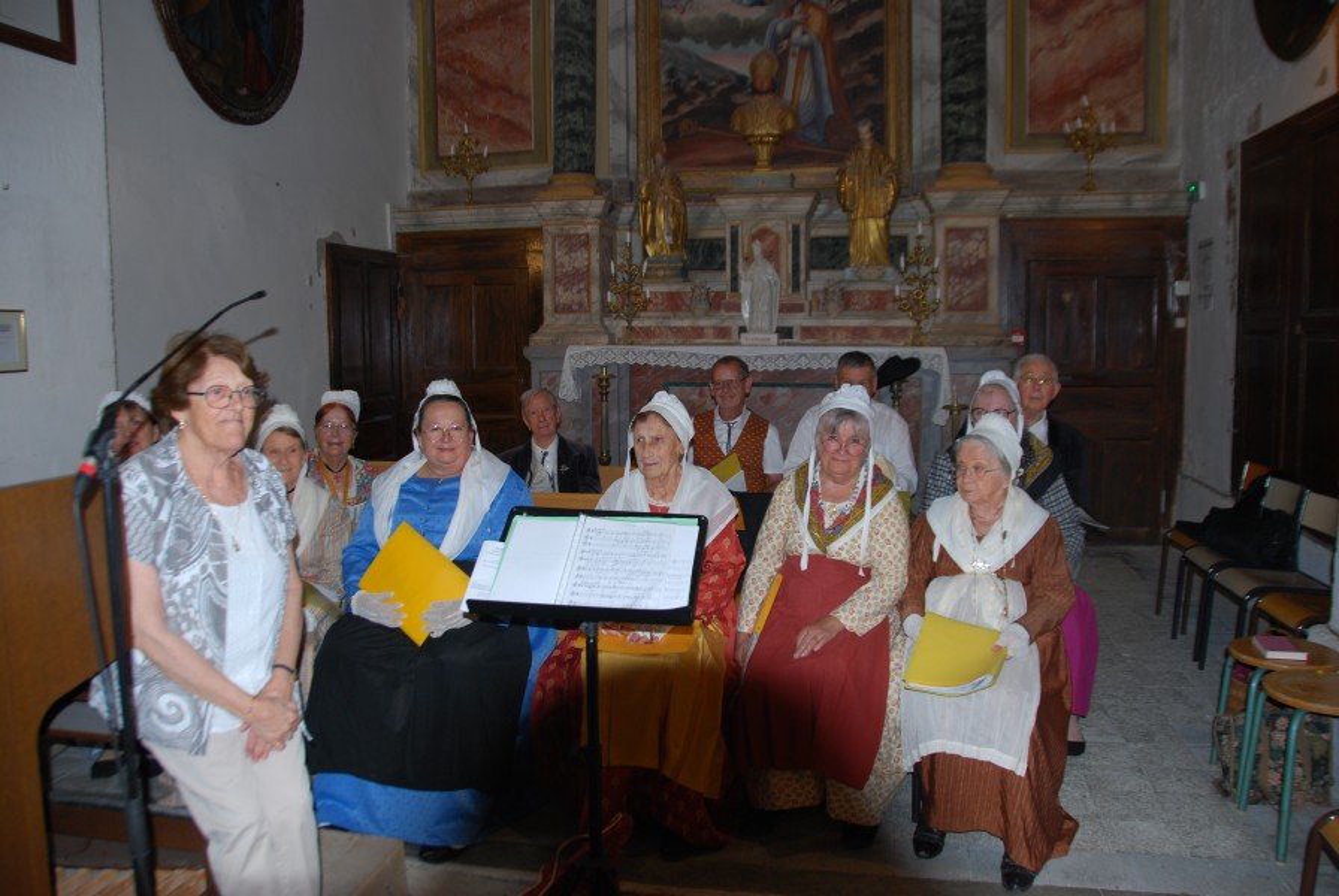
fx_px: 1006
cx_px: 670
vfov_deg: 48.1
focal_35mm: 27
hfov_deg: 67.3
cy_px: 448
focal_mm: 18
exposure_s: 1/60
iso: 200
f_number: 3.5
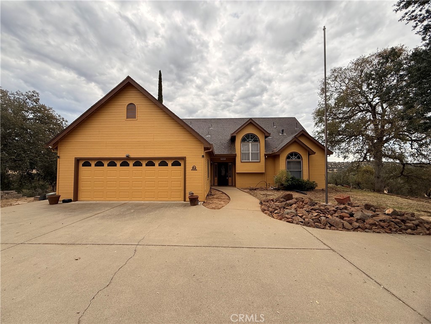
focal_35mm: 14
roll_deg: -0.6
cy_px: 162
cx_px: 216
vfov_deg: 85.7
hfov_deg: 102.1
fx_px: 174
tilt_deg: +2.2
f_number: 2.2
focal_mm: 2.22
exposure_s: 1/579
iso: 64
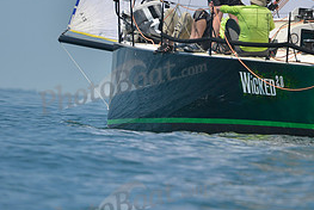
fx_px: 4619
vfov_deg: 2.6
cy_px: 5
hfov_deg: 3.9
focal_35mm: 529
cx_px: 270
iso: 280
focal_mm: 240
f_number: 6.3
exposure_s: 1/2500
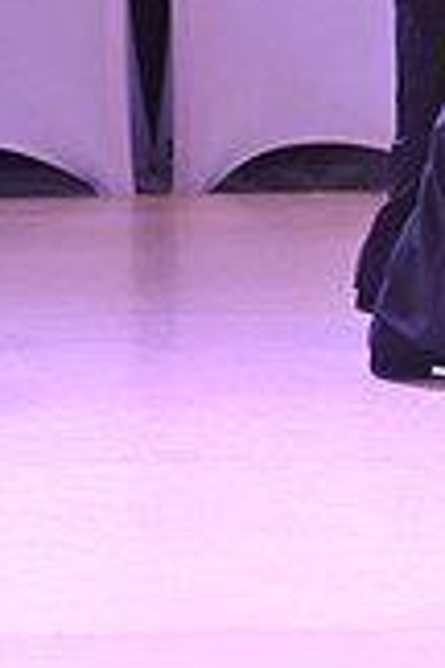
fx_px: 10605
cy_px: -285
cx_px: 760
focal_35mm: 572
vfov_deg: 3.6
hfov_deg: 2.4
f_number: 5.6
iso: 5000
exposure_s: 1/320
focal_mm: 160
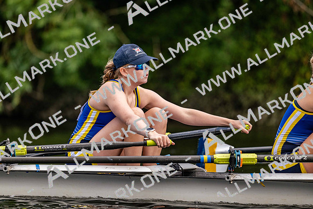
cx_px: 156
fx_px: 3480
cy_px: 104
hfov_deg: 5.1
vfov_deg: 3.4
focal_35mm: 400
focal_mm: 400
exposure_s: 1/2000
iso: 800
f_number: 4.5
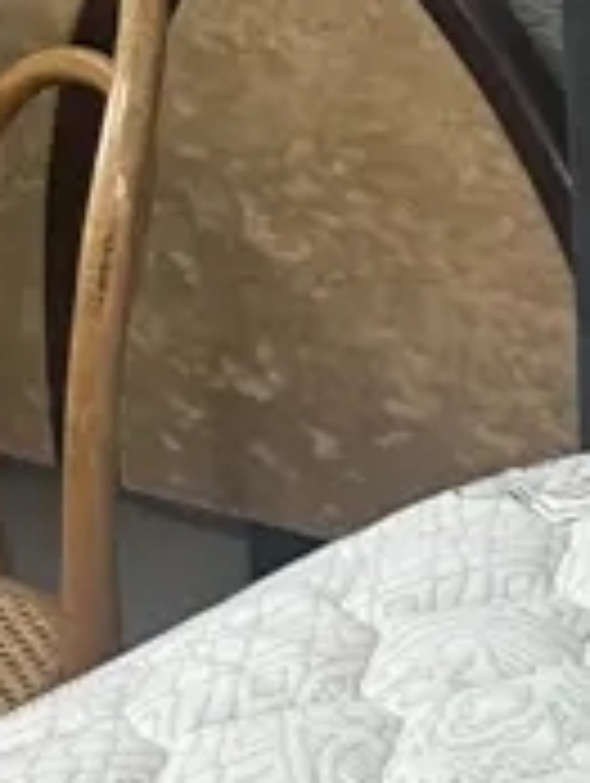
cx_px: 1374
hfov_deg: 9.5
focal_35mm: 141
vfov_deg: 13.5
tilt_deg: -32.9
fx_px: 3196
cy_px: 1008
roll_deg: -2.8
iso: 200
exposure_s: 1/100
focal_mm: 6.86
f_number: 1.78
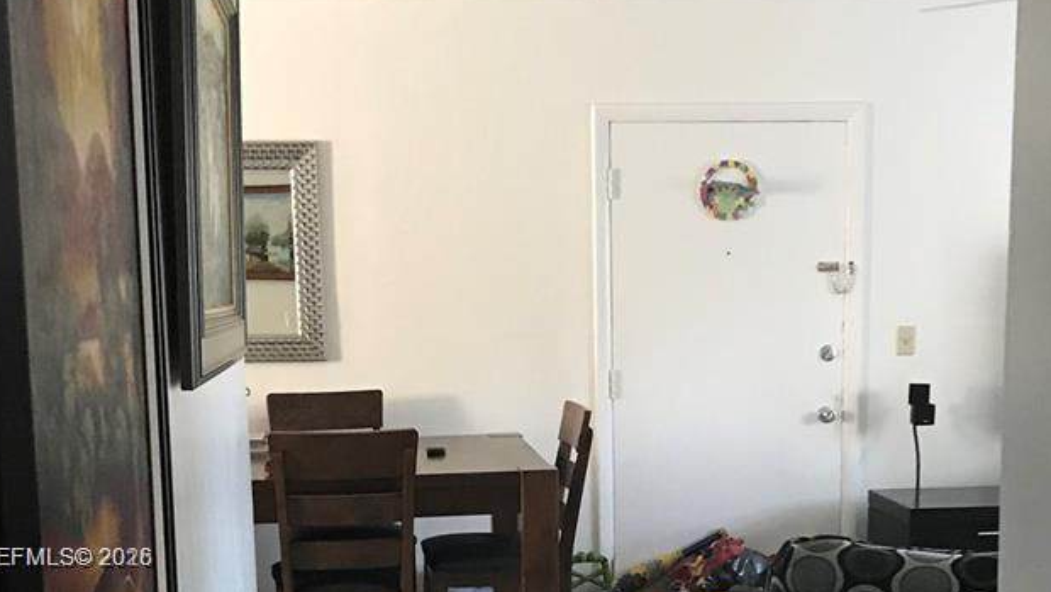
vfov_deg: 19.9
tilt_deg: -9.7
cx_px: 602
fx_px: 1645
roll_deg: +0.5
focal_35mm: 59
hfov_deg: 35.4
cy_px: 560
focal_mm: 3.99
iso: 100
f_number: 1.8
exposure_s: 1/12
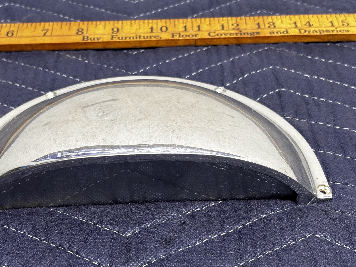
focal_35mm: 69
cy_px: 174
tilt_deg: -39.7
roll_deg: +3.4
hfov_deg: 28.0
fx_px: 710
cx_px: 127
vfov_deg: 21.2
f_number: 1.6
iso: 64
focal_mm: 5.96
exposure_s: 1/60
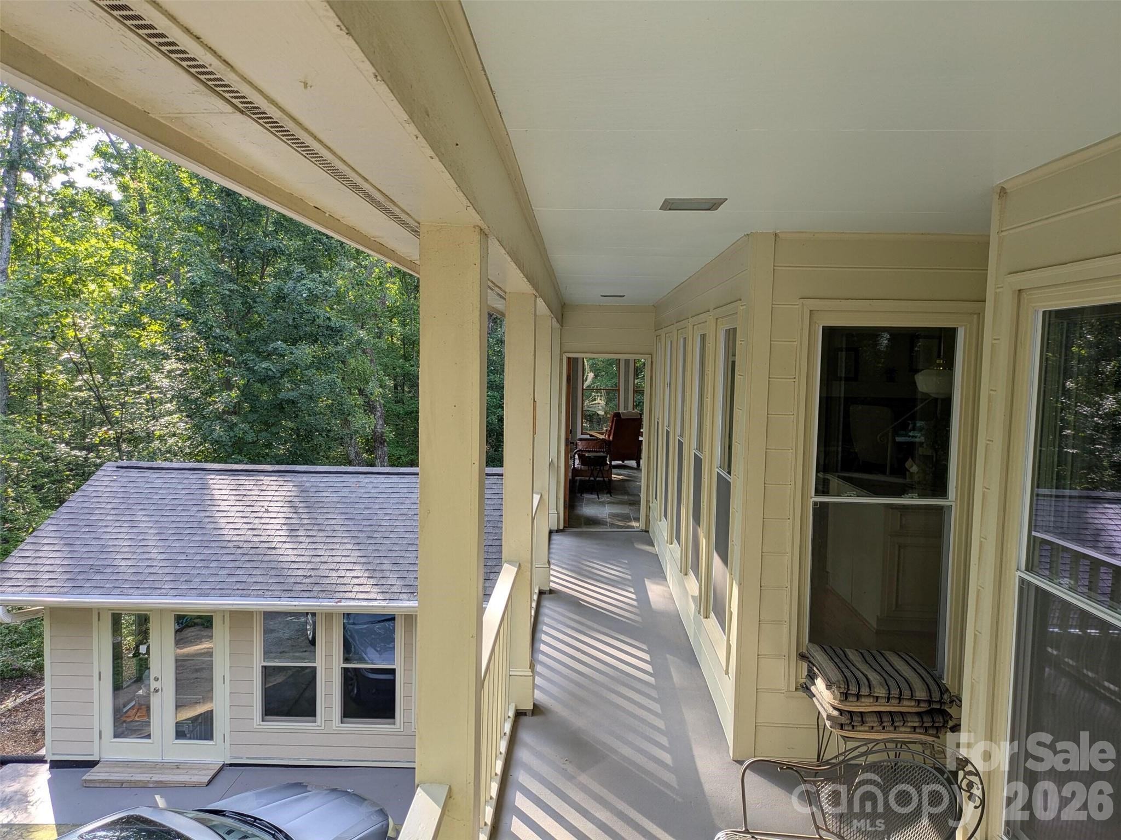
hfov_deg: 69.4
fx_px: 810
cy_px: 420
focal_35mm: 25
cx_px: 560
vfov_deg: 54.9
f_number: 1.89
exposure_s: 1/269
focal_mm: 5.43
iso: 49
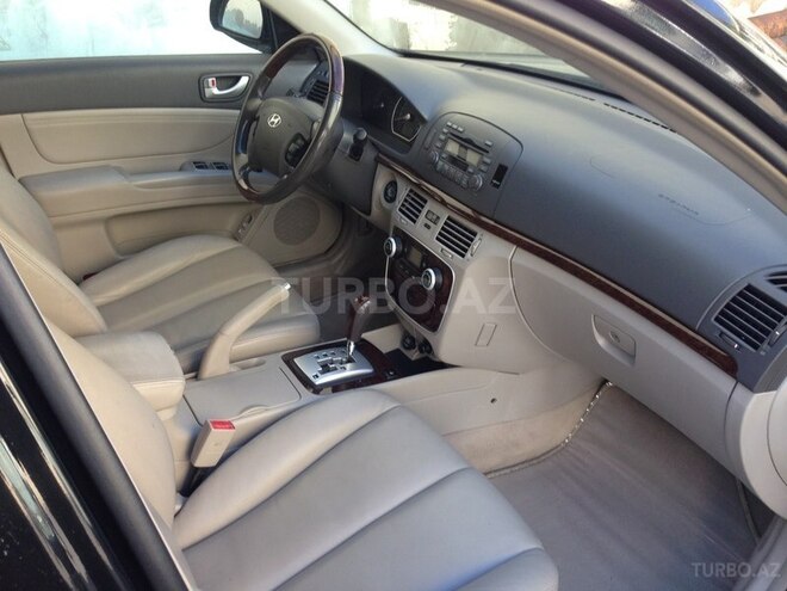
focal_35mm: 33
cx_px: 394
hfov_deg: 55.4
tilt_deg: -27.8
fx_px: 750
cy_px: 296
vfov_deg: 42.9
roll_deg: +0.8
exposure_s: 1/120
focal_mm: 4.12
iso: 80
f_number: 2.4
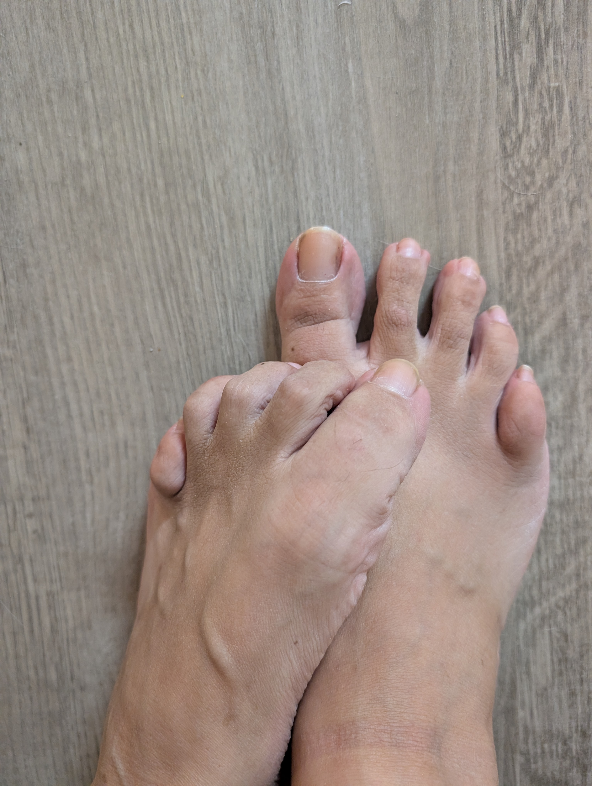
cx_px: 296
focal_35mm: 24
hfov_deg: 56.9
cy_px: 393
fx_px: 546
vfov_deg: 71.5
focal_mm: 6.9
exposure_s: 1/25
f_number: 1.68
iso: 1153
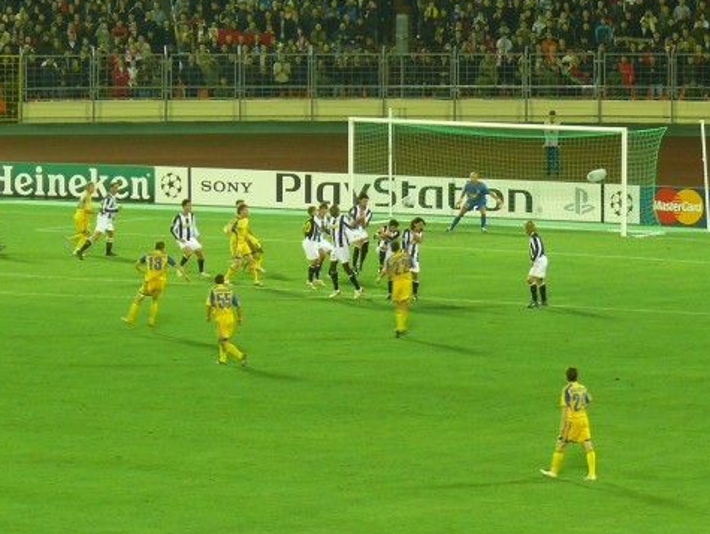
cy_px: 237
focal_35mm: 293
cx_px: 395
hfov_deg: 6.8
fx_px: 6014
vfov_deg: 5.1
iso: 200
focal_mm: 30.7
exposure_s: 1/50
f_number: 3.6
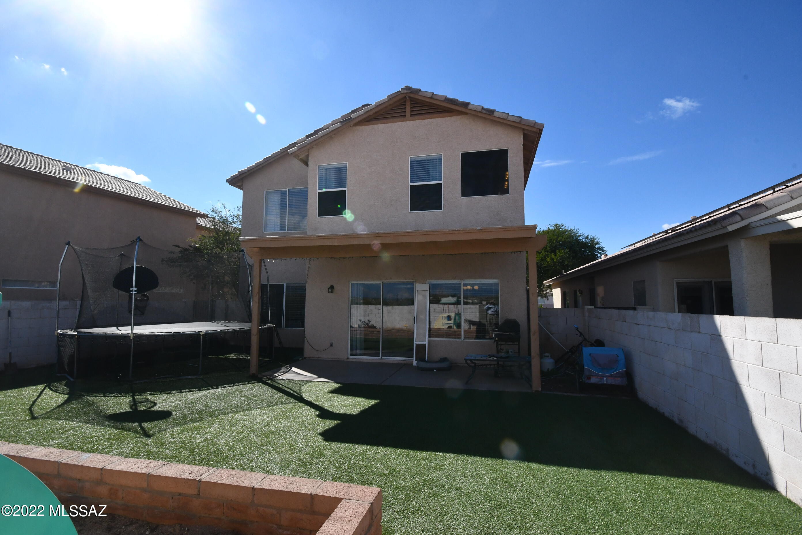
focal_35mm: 17
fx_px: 379
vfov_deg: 70.4
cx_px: 401
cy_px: 268
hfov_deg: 93.3
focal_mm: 11.5
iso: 800
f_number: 14
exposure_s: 1/800
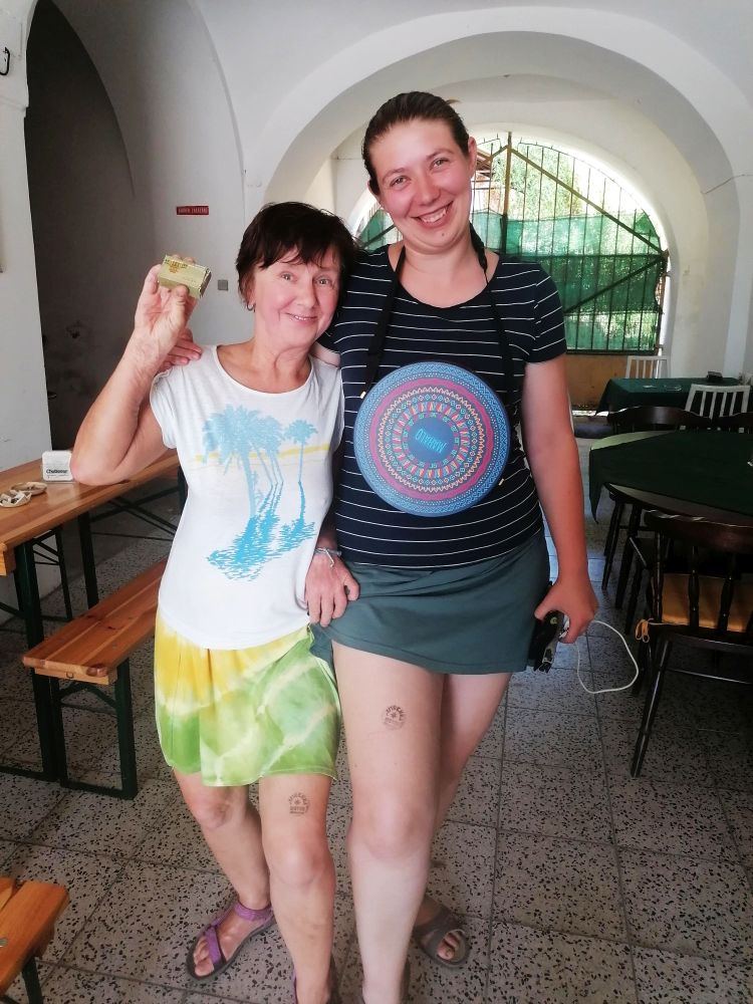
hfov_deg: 51.4
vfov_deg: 65.3
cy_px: 502
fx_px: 783
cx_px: 376
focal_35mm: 27
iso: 160
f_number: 1.8
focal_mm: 4.75
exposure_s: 1/100
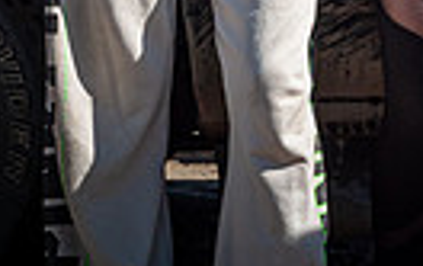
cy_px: -335
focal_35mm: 161
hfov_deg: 11.6
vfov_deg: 7.7
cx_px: 846
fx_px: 1859
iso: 200
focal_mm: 24
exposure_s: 1/320
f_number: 9
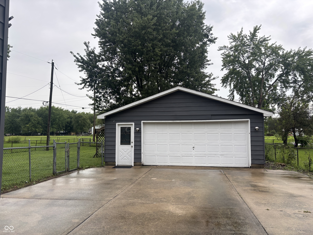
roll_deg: +0.3
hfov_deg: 67.3
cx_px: 156
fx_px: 235
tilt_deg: +4.2
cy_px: 118
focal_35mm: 26
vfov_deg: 53.1
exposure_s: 1/634
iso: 50
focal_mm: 5.96
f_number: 1.6
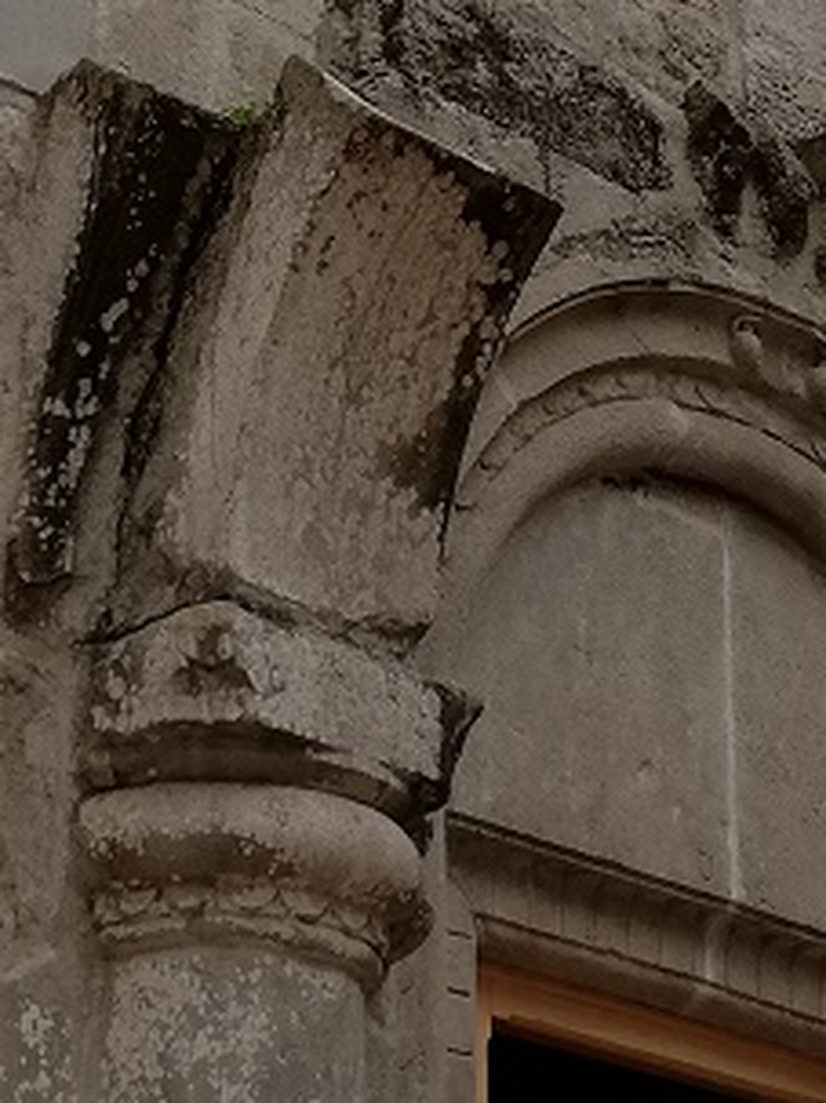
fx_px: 3152
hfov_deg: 14.9
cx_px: 309
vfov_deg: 19.7
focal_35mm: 99
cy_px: 255
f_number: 2.2
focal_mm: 3.81
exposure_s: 1/725
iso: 50
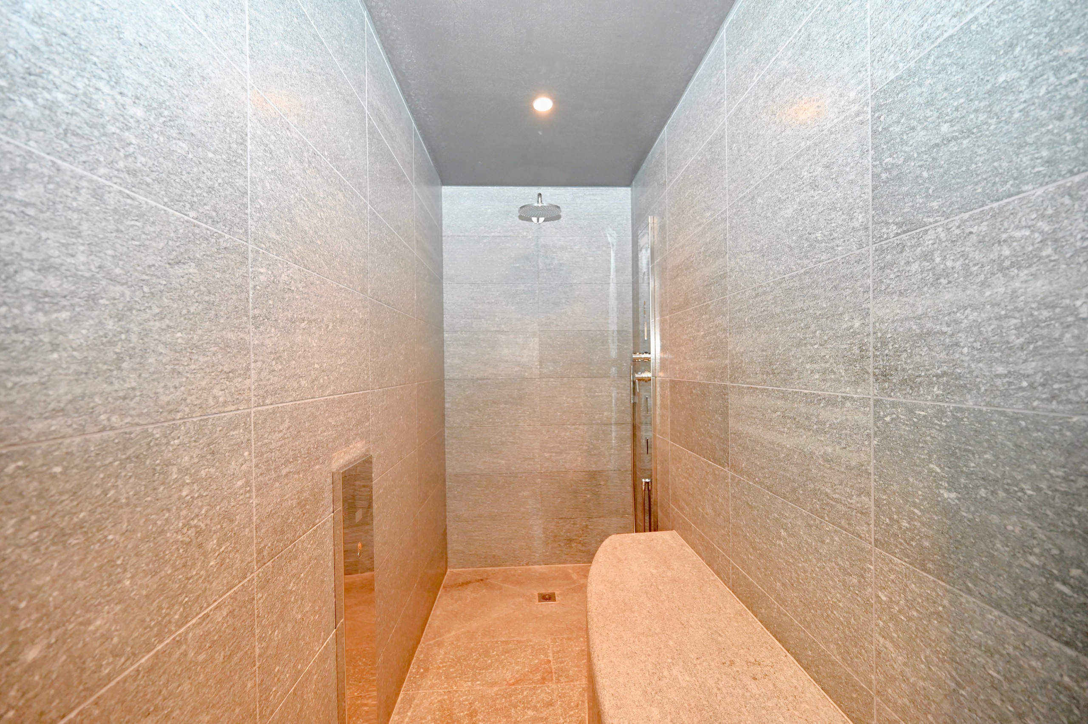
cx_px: 544
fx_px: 423
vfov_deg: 81.1
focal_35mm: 14
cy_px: 362
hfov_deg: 104.3
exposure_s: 1/60
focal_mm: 14
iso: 3600
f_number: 4
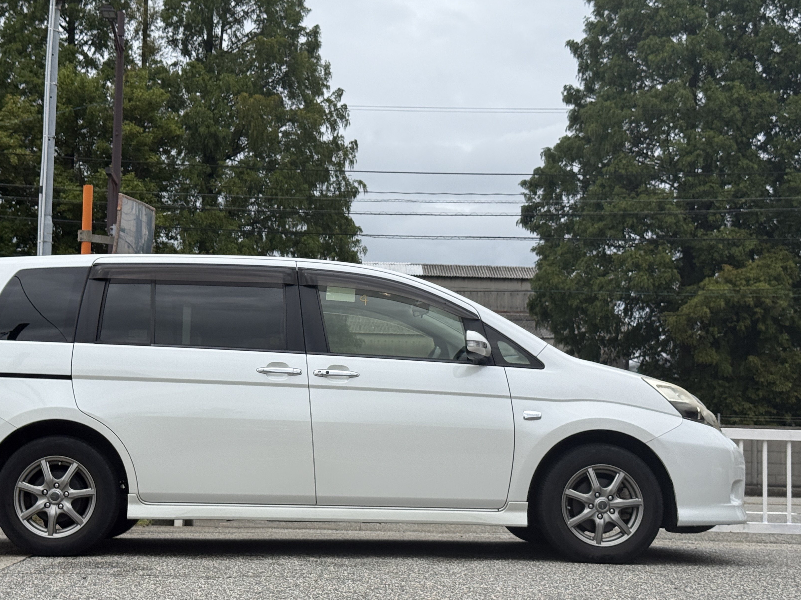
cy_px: 337
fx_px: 1388
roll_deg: -1.6
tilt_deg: +4.6
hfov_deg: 32.1
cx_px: 307
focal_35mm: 60
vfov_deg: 24.4
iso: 64
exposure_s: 1/2865
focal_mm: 6.76
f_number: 1.78
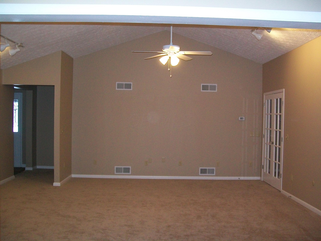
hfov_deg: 51.4
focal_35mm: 36
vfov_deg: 39.7
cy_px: 120
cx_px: 160
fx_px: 334
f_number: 2.7
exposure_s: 1/60
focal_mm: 6
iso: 160
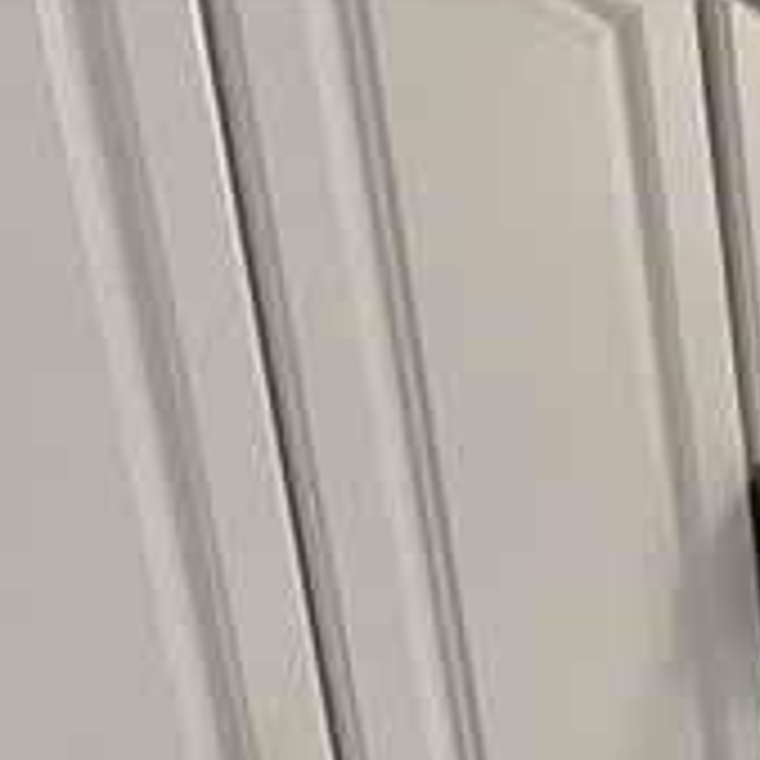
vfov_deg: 15.6
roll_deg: -0.3
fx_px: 1863
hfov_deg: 16.3
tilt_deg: -15.7
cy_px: 1704
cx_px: 1614
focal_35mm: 75
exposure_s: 1/120
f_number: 2.2
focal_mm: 2.22
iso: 320
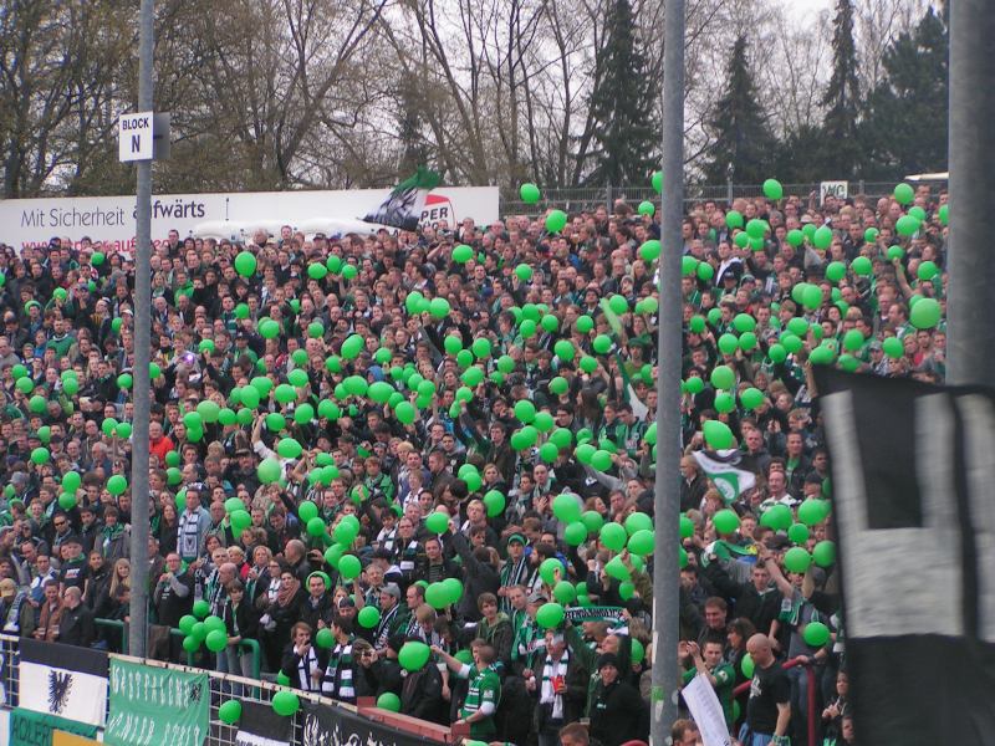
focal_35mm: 125
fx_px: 3593
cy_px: 373
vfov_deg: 11.9
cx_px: 498
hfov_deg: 15.8
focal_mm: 19.1
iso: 64
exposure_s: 1/125
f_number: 3.5
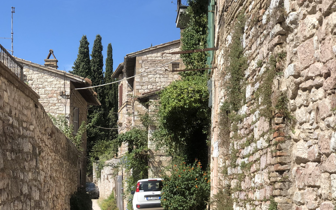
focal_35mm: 85
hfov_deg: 24.2
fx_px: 778
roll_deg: +0.4
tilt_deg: +0.9
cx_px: 105
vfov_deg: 15.2
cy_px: 175
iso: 16
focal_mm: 6
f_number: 2.4
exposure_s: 1/991
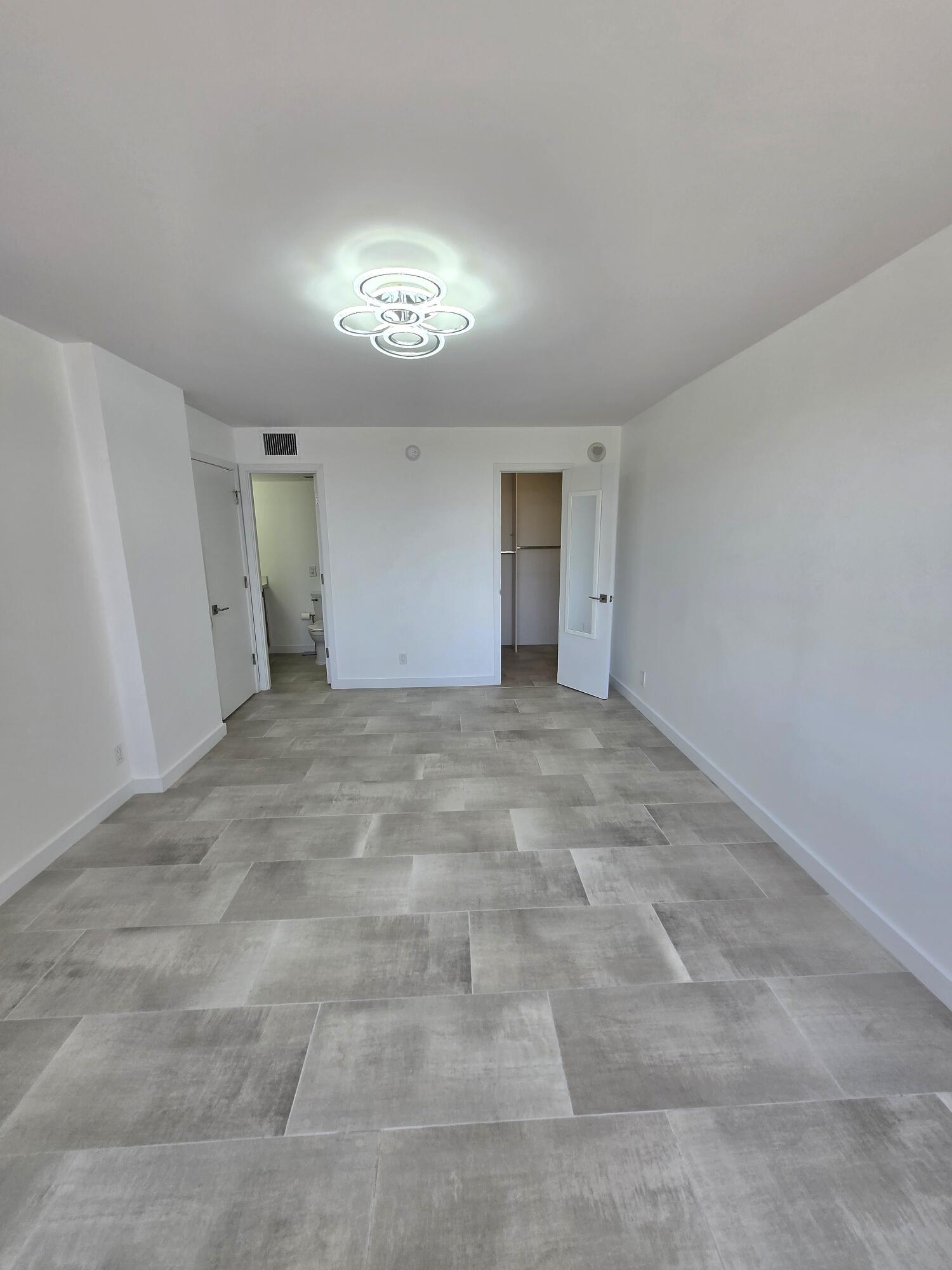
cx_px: 476
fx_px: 477
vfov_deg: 106.2
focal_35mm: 13
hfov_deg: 89.9
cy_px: 635
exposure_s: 1/120
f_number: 2.2
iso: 40
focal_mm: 1.7
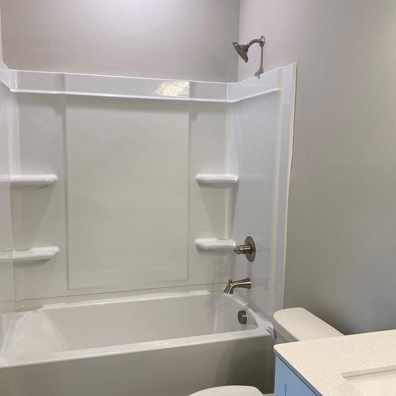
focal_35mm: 31
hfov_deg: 52.4
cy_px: 198
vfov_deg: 52.5
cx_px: 175
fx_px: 401
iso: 100
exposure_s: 1/120
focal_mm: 4.25
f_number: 1.8
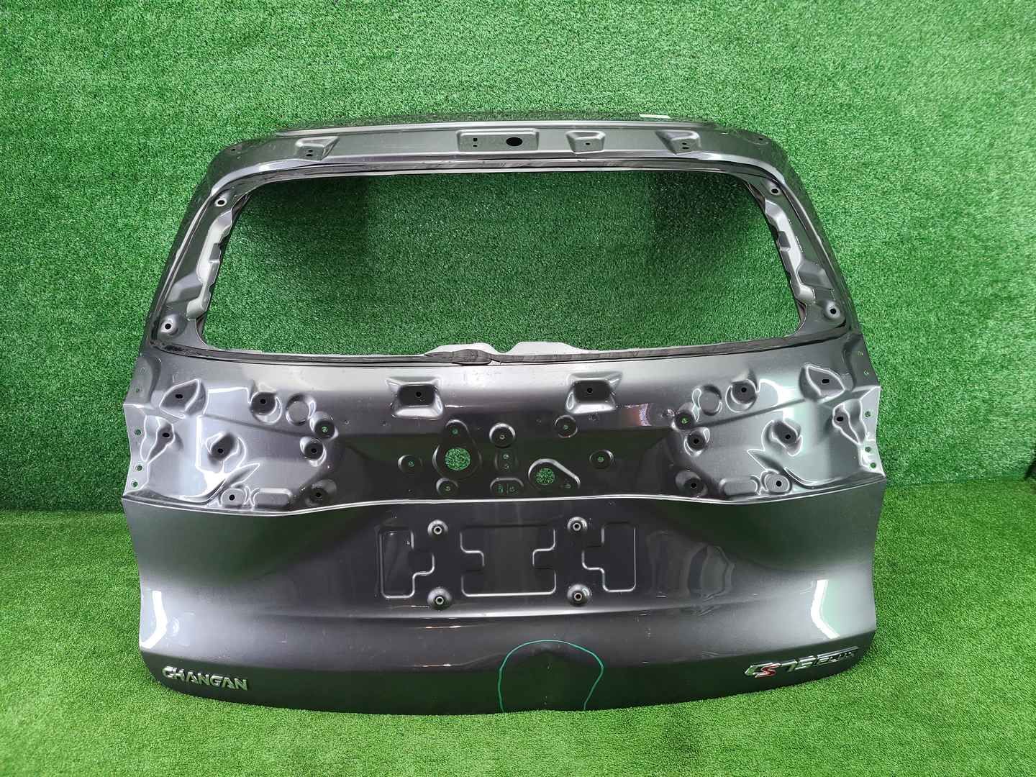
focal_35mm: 26
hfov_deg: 67.3
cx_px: 518
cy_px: 388
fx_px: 778
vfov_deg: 53.1
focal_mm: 5.4
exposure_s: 1/50
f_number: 1.8
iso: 197
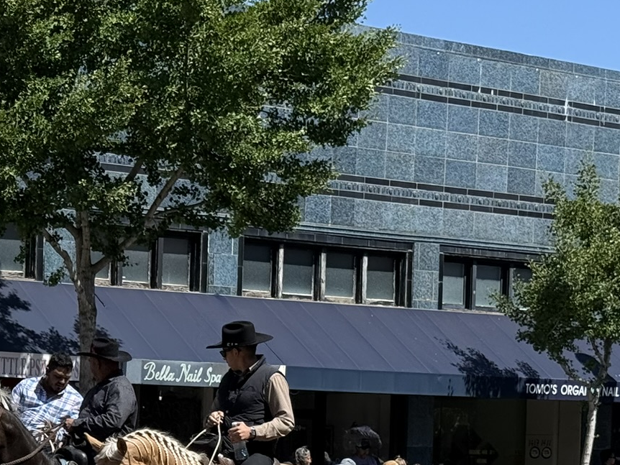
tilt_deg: -3.6
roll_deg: -0.7
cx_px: -79
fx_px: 2042
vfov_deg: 12.7
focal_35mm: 114
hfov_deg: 16.7
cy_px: 545
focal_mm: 6.76
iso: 80
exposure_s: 1/4878
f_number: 1.78
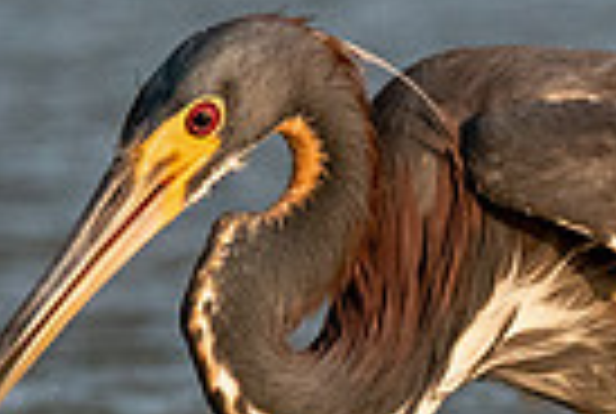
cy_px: 536
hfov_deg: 0.6
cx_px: 470
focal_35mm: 3429
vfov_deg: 0.4
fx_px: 58802
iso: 2000
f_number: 8
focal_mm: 450
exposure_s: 1/3200
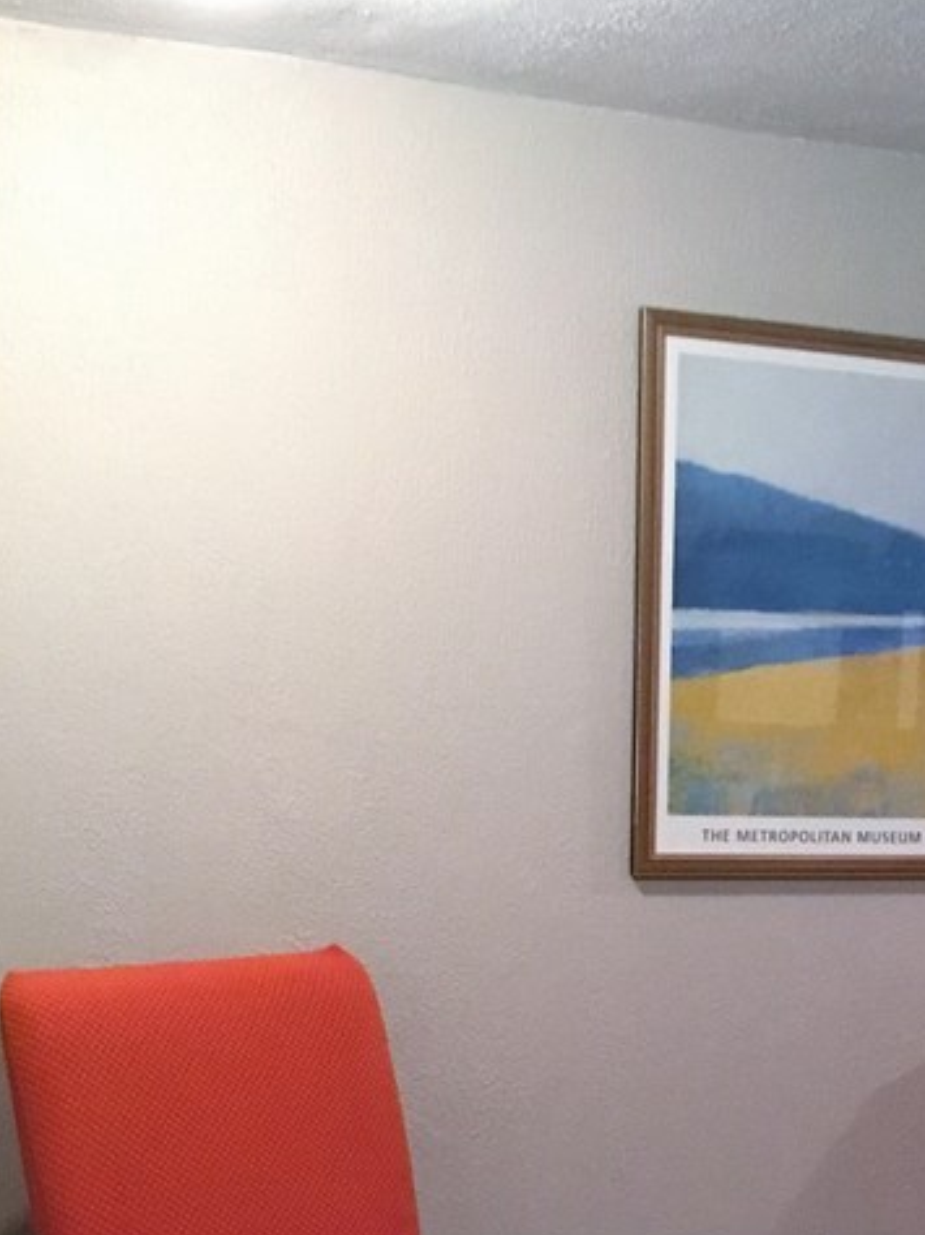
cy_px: 1230
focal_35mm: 67
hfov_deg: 21.0
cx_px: 980
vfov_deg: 27.4
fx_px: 2389
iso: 200
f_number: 2.4
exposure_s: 1/17
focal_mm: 3.3
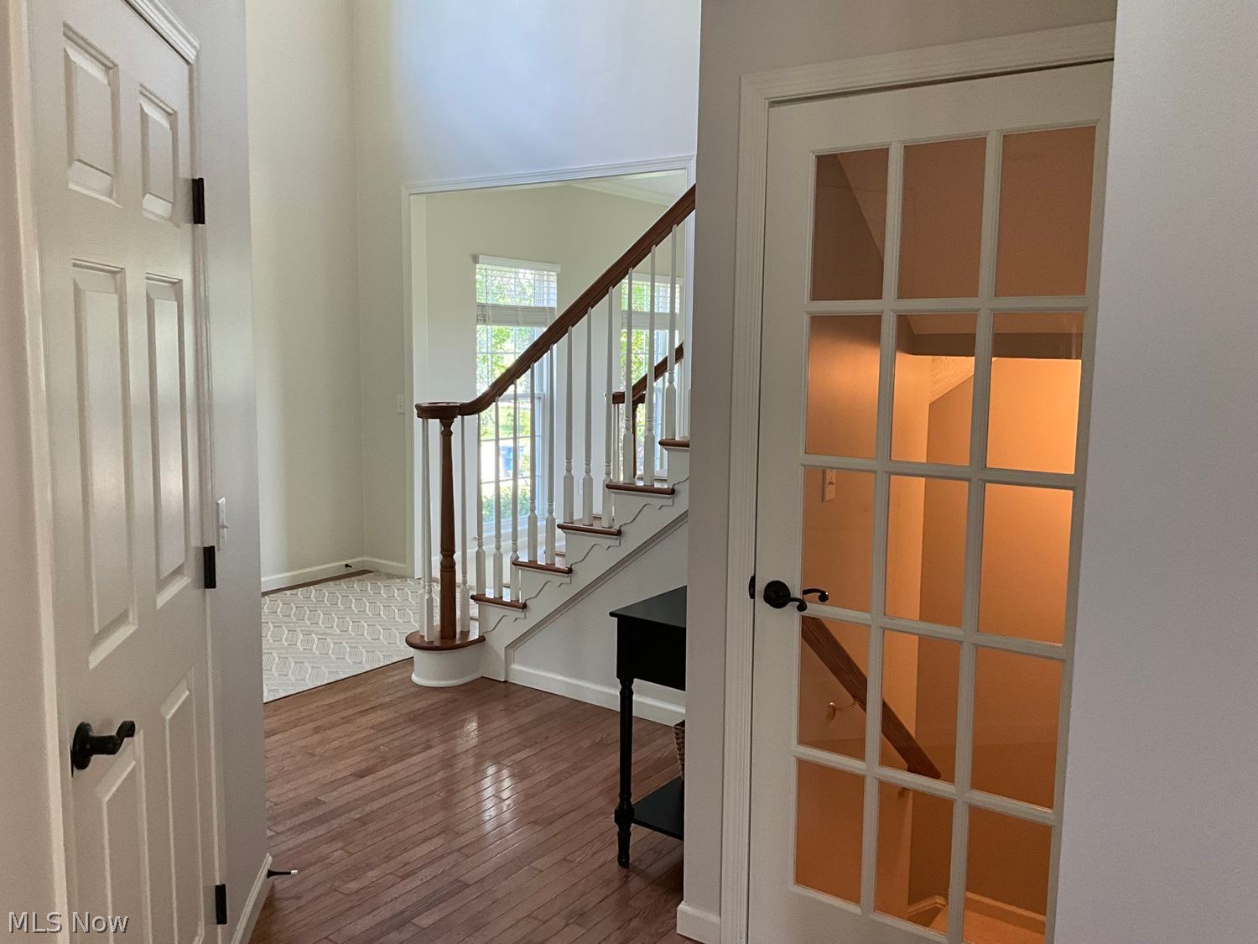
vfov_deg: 48.2
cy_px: 472
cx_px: 629
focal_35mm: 29
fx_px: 1054
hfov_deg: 61.7
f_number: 1.8
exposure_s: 1/60
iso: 100
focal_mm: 3
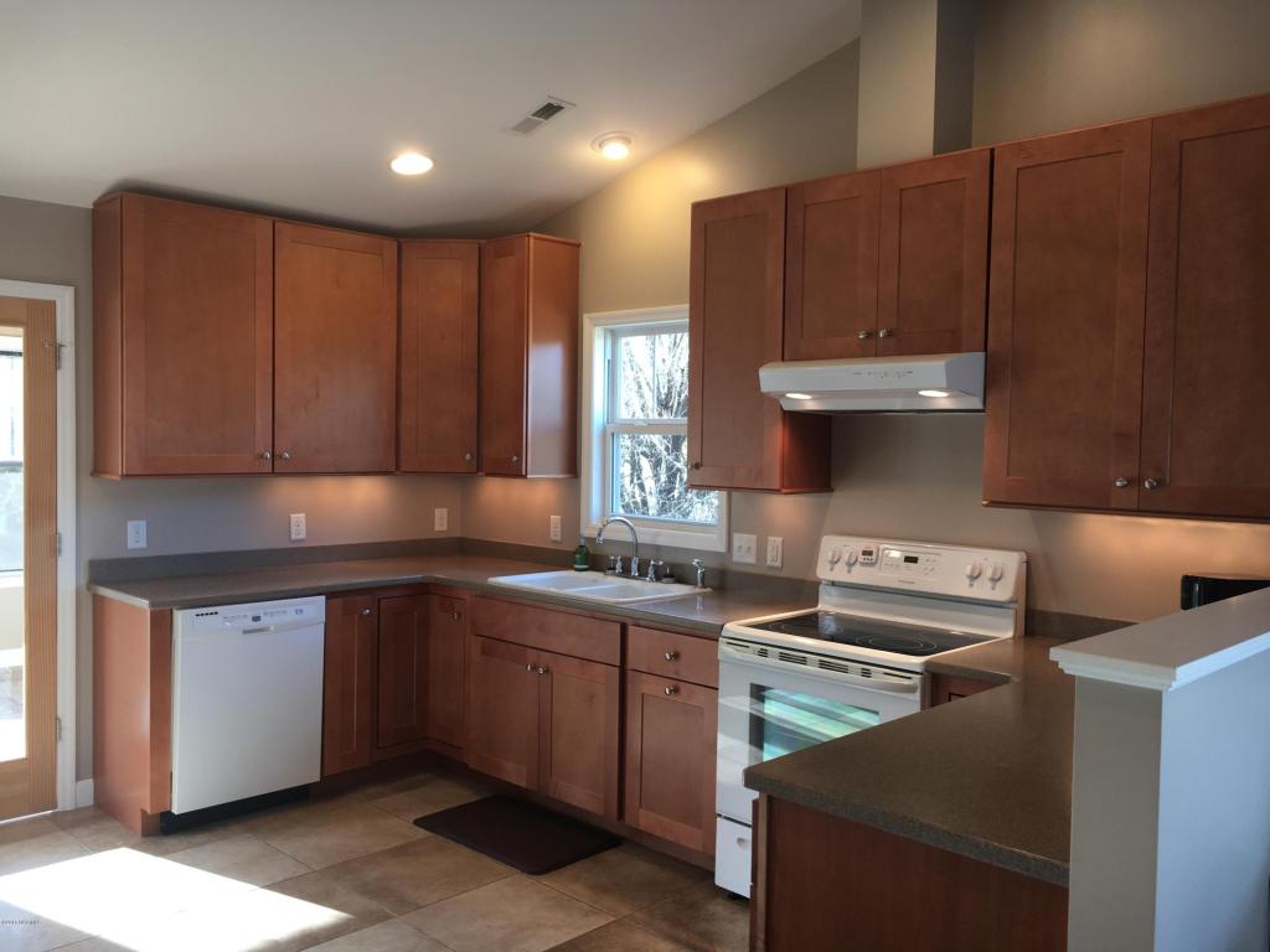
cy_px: 476
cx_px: 635
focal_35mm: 29
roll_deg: -1.2
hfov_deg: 61.7
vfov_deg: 48.2
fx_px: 1064
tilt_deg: -2.2
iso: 25
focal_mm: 4.15
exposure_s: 1/30
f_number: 2.2
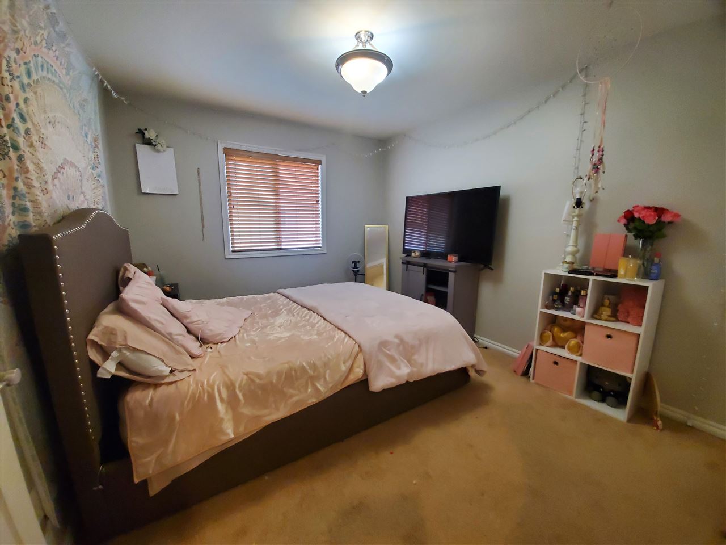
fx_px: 273
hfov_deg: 106.2
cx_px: 363
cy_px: 272
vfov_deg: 89.9
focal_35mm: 13
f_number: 2.2
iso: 500
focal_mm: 1.8
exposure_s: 1/59
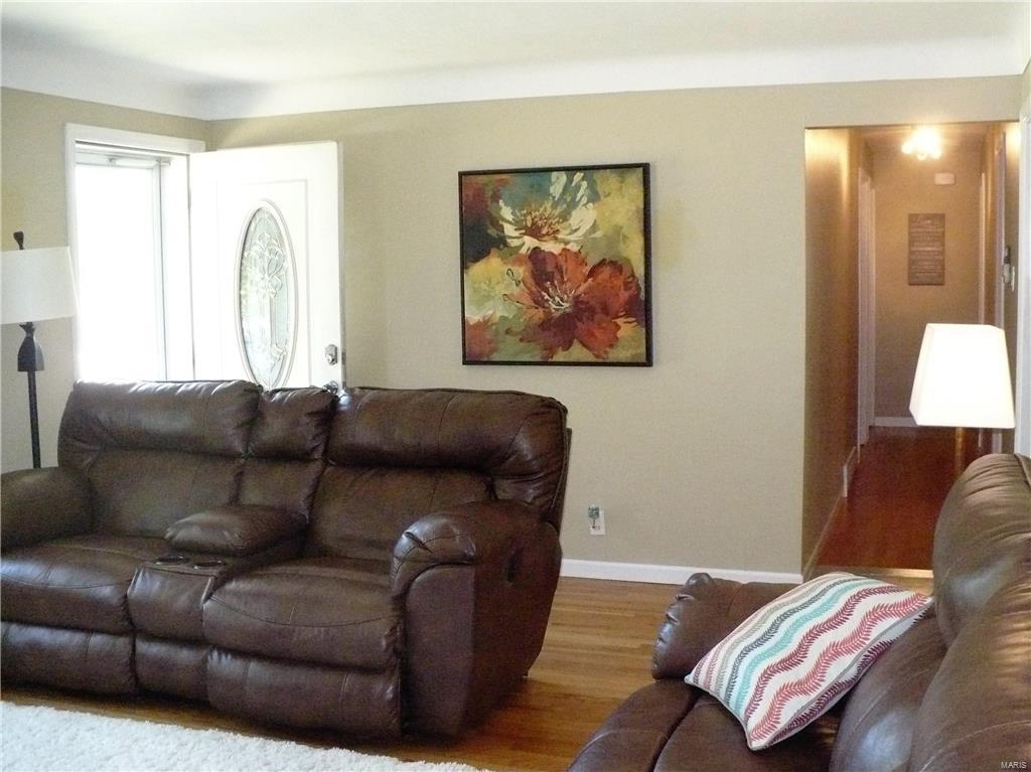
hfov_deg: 50.2
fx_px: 1101
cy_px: 386
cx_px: 516
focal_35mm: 37
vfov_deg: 38.6
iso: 800
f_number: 2.8
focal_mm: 6.1
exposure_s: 1/100
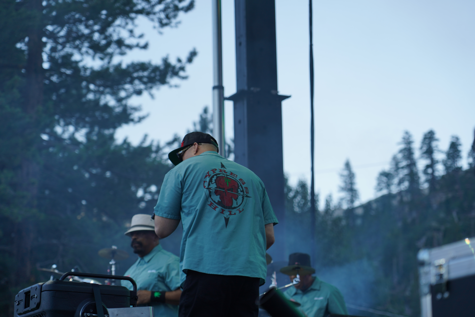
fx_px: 1385
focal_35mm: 105
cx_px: 238
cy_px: 158
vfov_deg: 13.0
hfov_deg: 19.5
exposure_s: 1/160
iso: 100
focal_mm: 105
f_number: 4.5
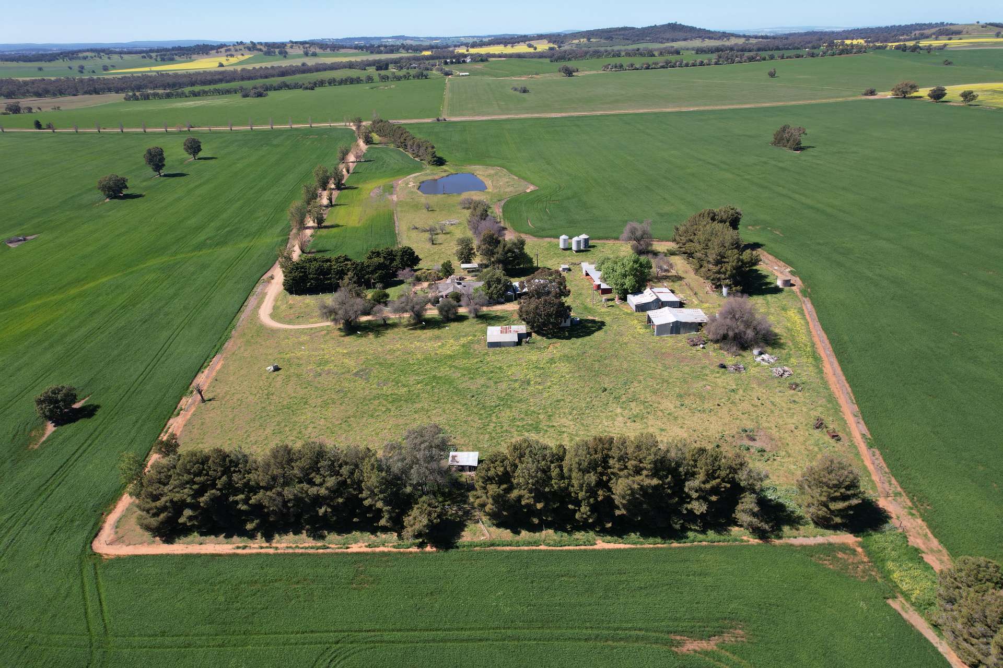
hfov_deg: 78.6
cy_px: 334
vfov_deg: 57.2
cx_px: 502
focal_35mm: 22
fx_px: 613
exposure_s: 1/1250
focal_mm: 8.38
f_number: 2.8
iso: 100
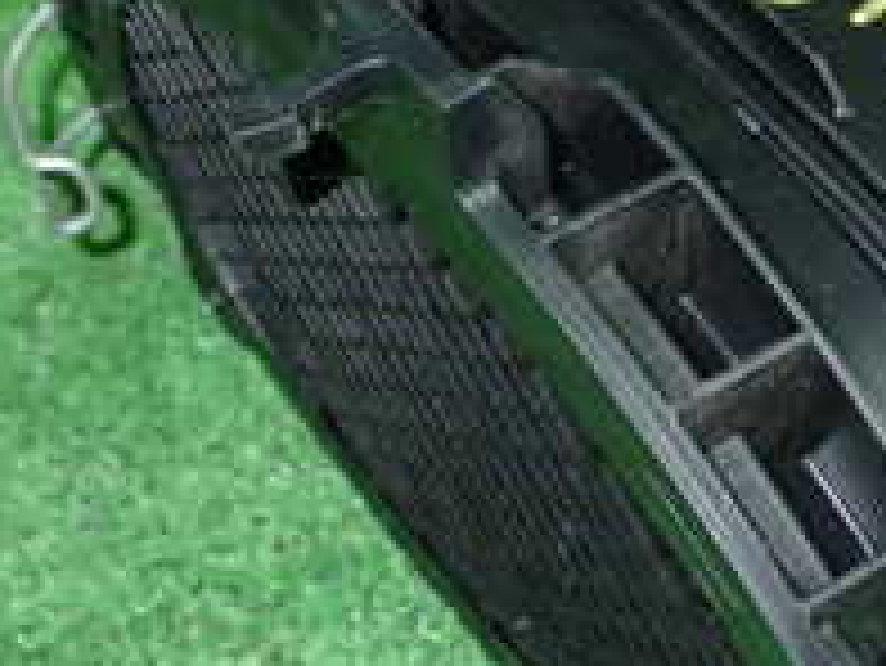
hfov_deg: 15.5
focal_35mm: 125
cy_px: 324
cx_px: 828
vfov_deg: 11.9
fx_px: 3201
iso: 500
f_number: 8
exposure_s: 1/40
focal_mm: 7.31
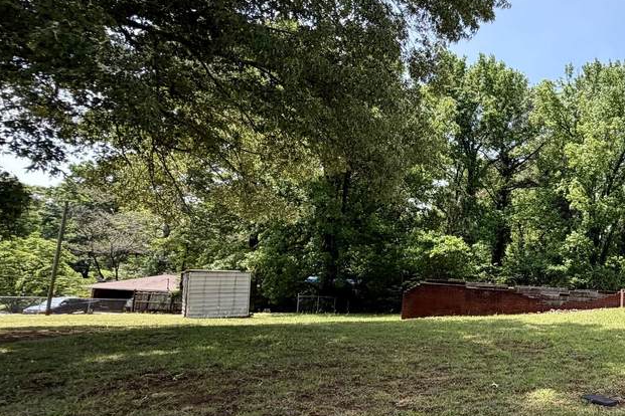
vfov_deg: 43.5
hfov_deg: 50.2
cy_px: 234
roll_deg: -3.1
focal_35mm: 30
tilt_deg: +5.2
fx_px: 521
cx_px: 625
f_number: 2.2
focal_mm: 2.22
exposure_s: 1/770
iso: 32
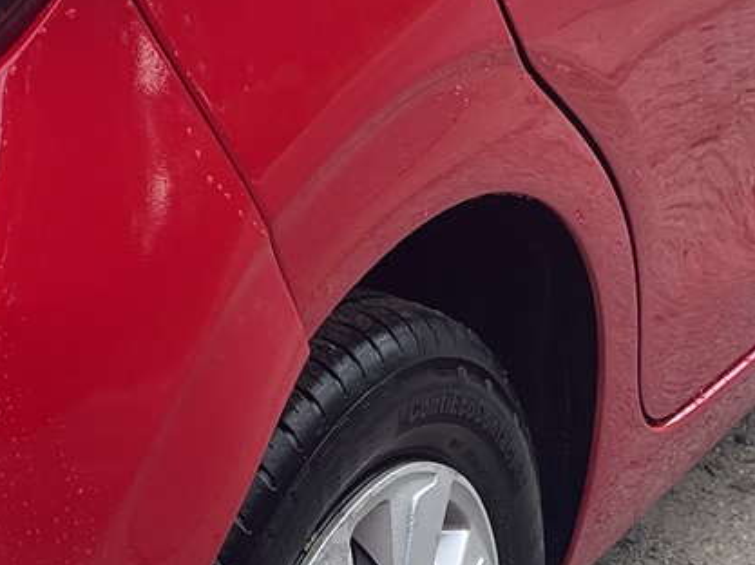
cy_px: -58
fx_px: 2637
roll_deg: +0.7
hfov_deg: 15.9
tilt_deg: -16.8
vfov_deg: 12.0
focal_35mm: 121
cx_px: -51
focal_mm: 5.1
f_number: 1.6
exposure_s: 1/985
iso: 32
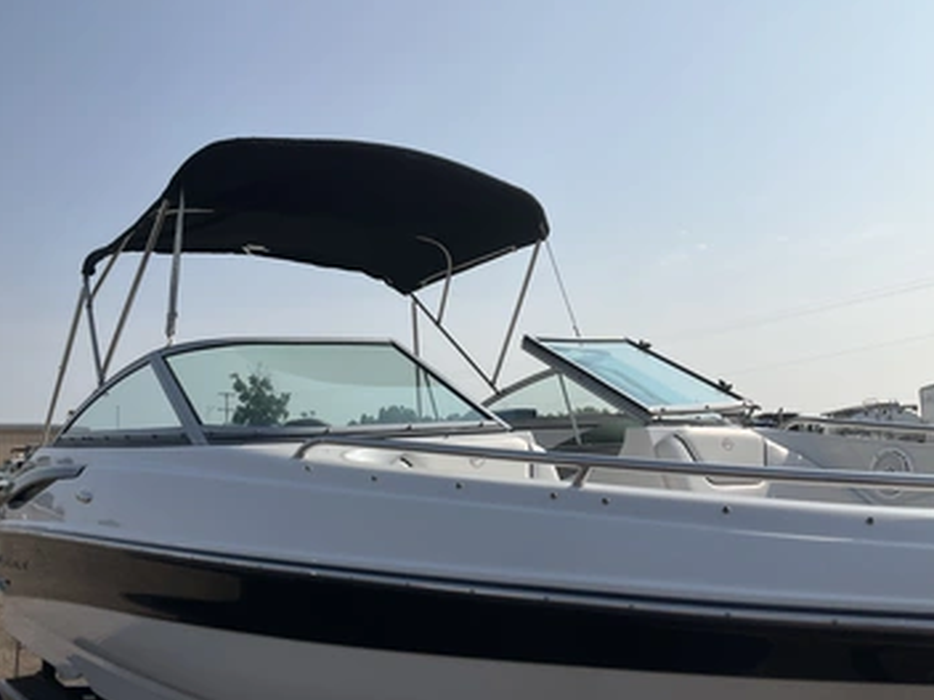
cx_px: 438
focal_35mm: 33
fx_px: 890
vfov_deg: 42.9
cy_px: 366
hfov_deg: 55.3
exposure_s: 1/4065
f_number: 1.8
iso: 25
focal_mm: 3
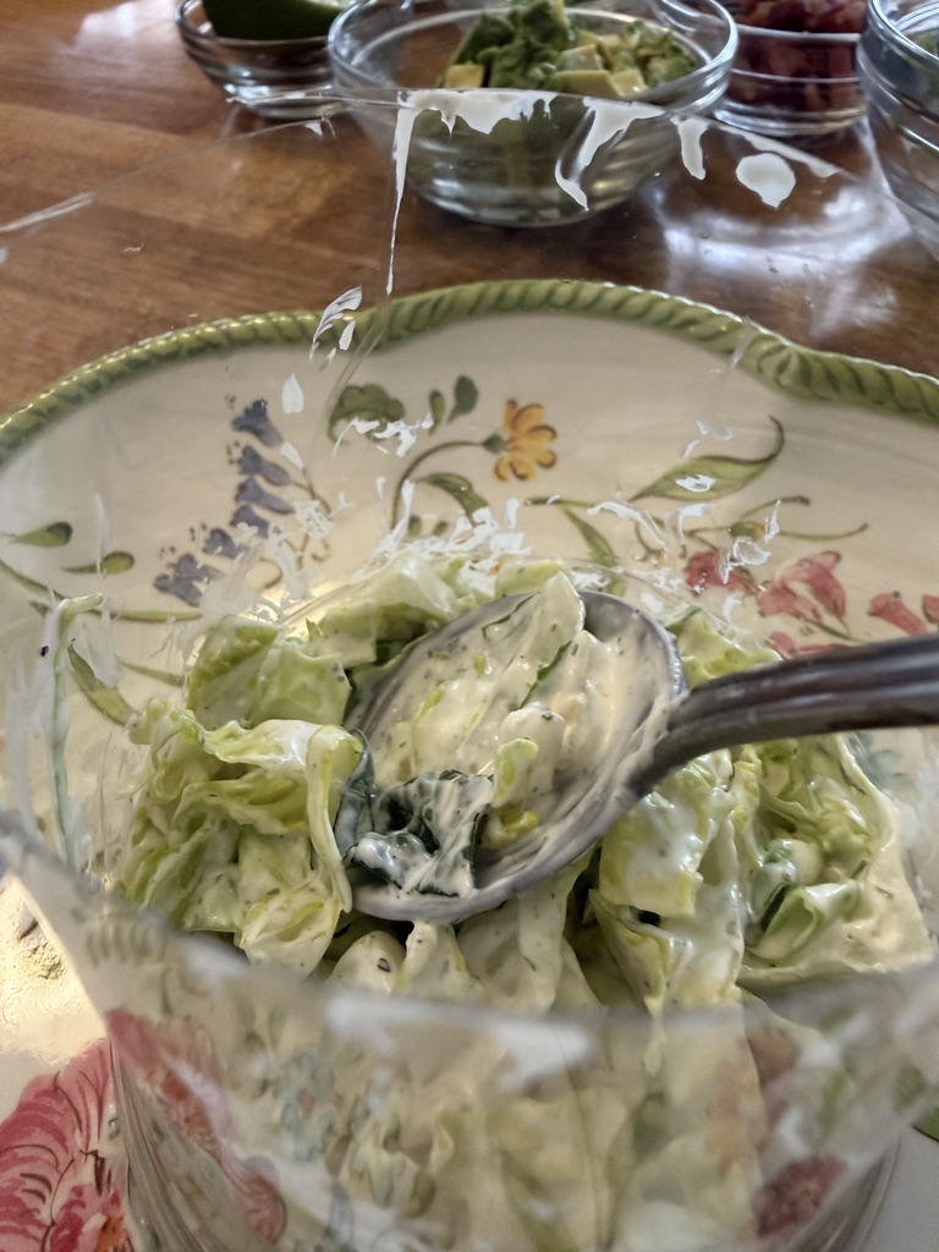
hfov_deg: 56.8
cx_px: 470
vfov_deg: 71.6
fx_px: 868
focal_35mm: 24
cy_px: 626
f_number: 2.2
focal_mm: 2.22
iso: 320
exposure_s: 1/60
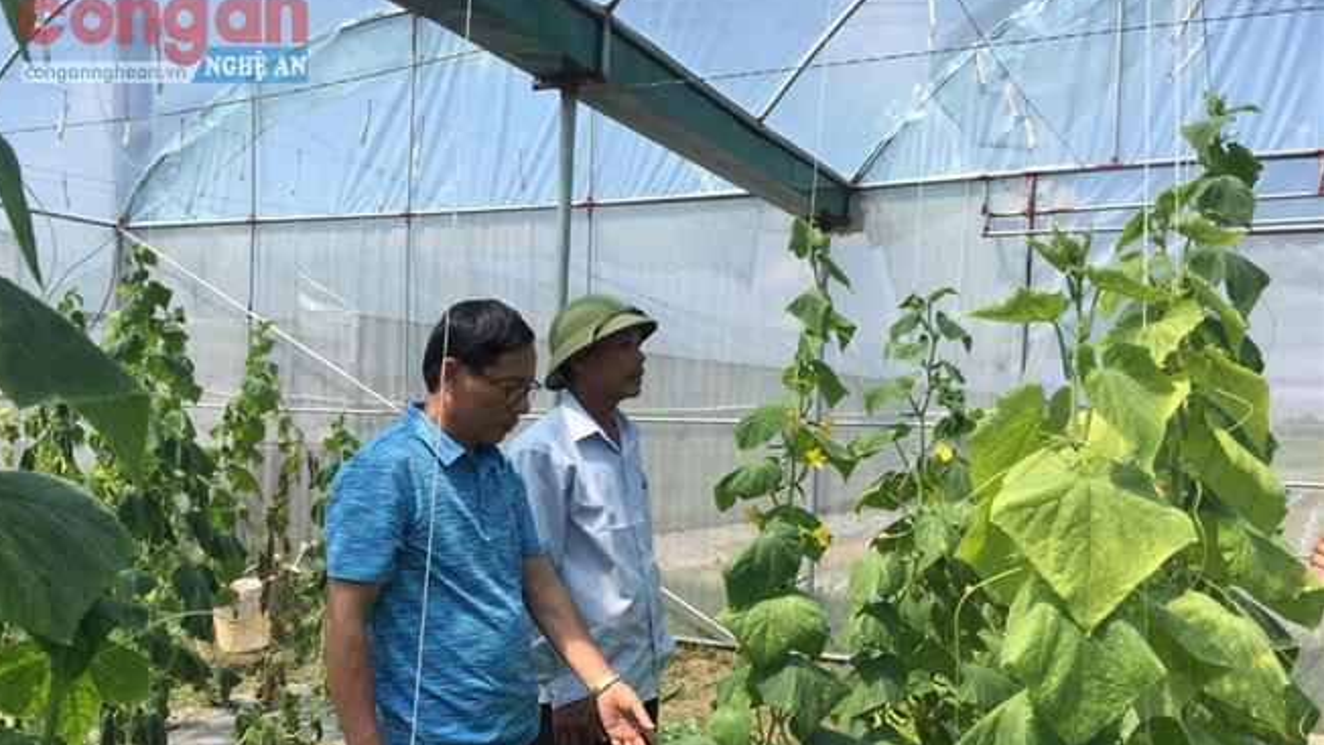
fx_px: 1124
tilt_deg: -0.5
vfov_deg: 36.5
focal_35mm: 32
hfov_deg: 61.0
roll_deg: -2.3
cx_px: 656
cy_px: 456
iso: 32
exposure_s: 1/1721
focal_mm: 4.15
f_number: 2.2
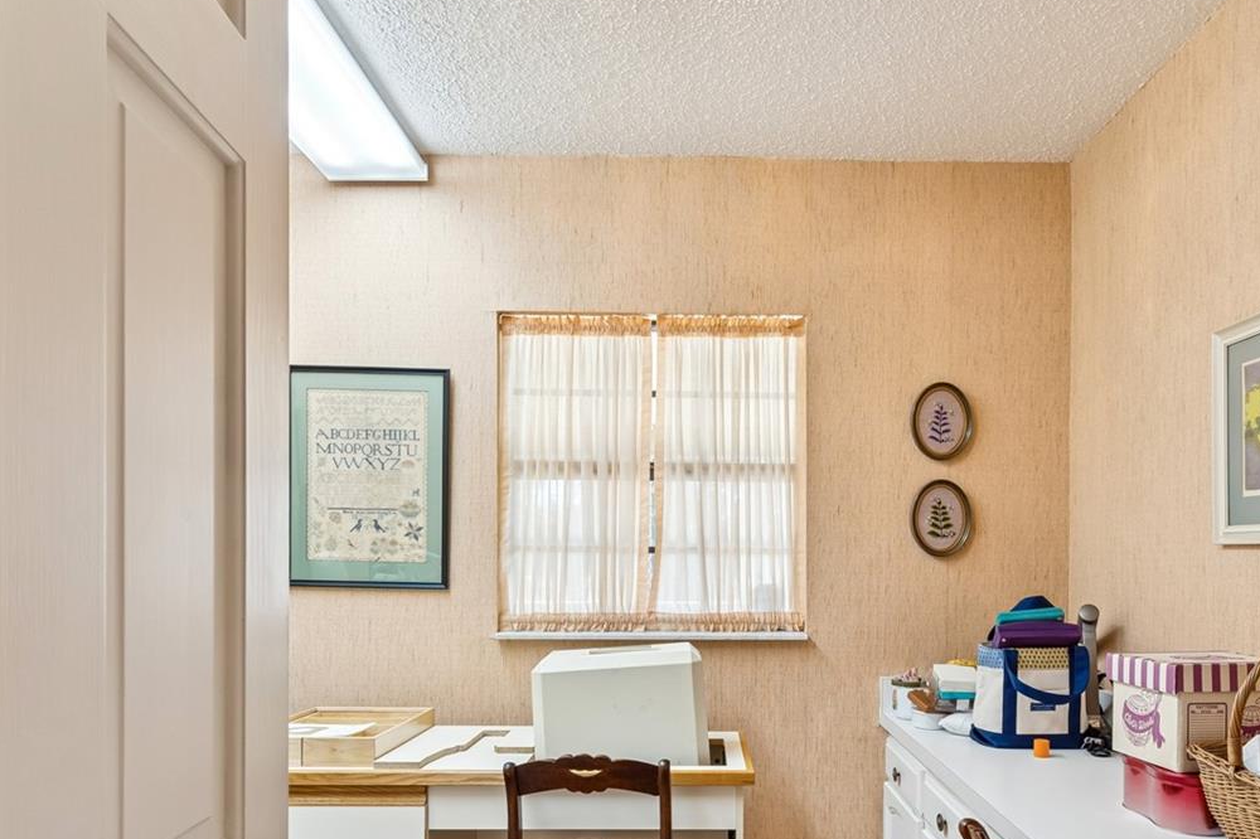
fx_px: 840
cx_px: 722
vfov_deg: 52.2
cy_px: 552
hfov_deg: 73.3
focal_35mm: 24
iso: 100
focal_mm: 10
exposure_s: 1/2.5
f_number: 7.1
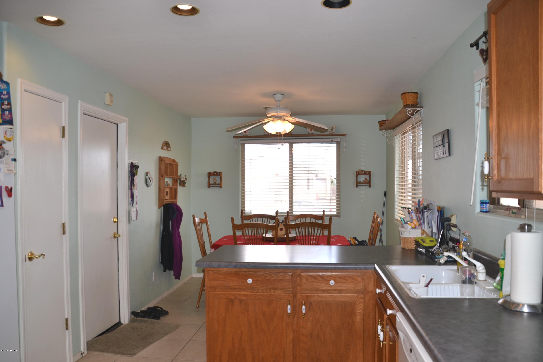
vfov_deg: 47.9
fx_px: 407
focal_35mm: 27
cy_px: 181
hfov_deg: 67.4
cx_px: 272
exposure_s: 1/125
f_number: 4
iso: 125
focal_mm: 18
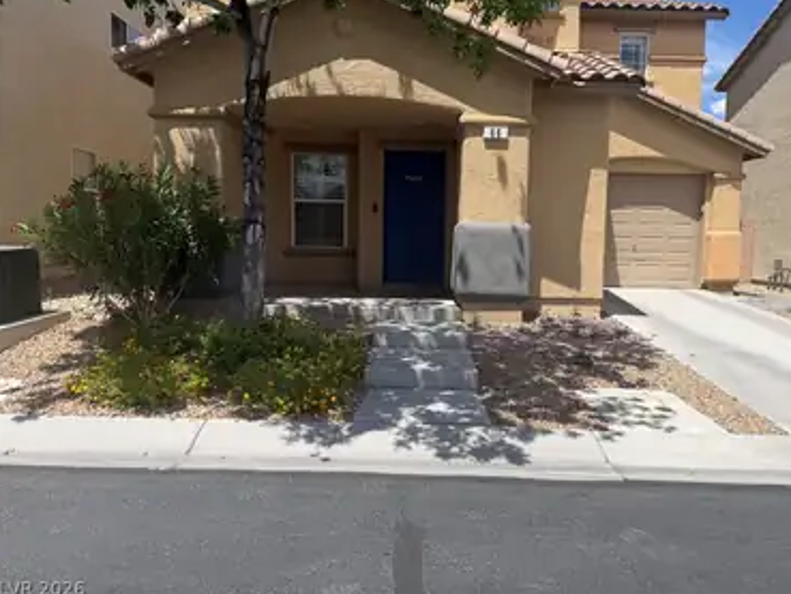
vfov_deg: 53.1
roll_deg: -1.4
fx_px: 594
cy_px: 281
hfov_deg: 67.2
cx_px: 422
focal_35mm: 26
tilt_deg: -4.4
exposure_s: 1/4975
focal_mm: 6.76
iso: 80
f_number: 1.78
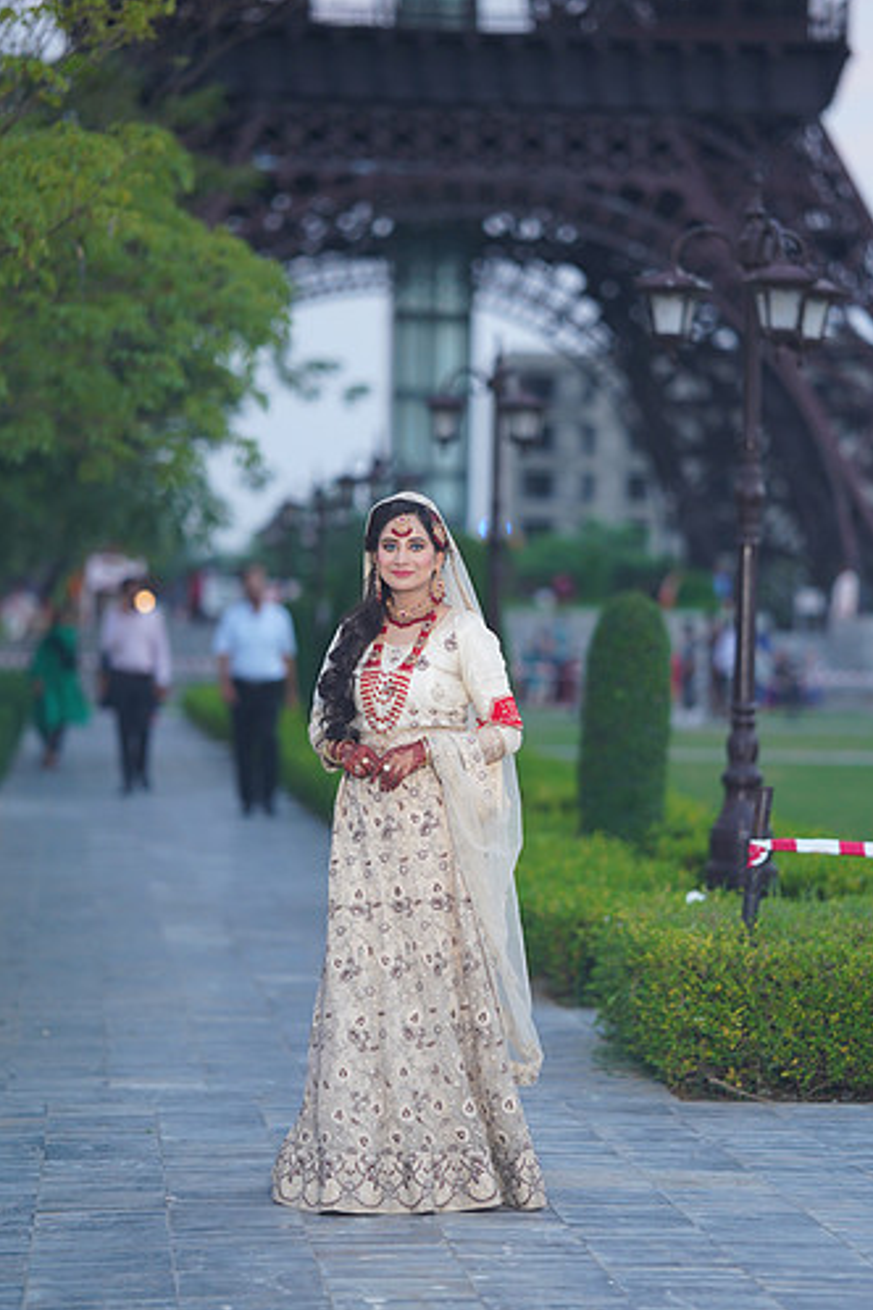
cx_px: 485
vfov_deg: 20.6
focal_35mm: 99
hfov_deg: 13.8
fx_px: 3601
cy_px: 623
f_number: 1.4
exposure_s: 1/200
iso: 400
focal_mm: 85
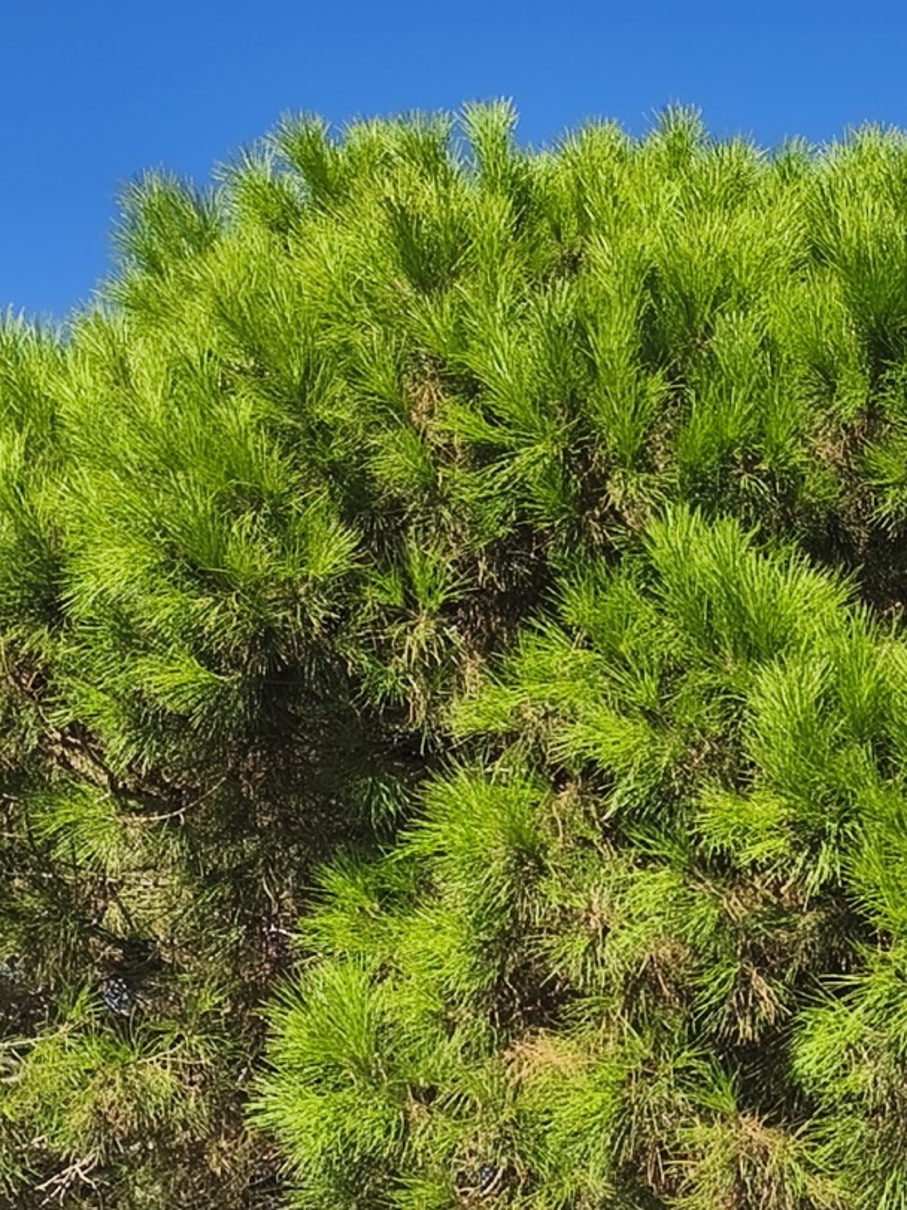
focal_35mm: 91
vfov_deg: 21.5
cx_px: 992
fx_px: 3180
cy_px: 745
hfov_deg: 15.8
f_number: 1.65
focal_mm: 6.18
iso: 50
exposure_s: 1/841
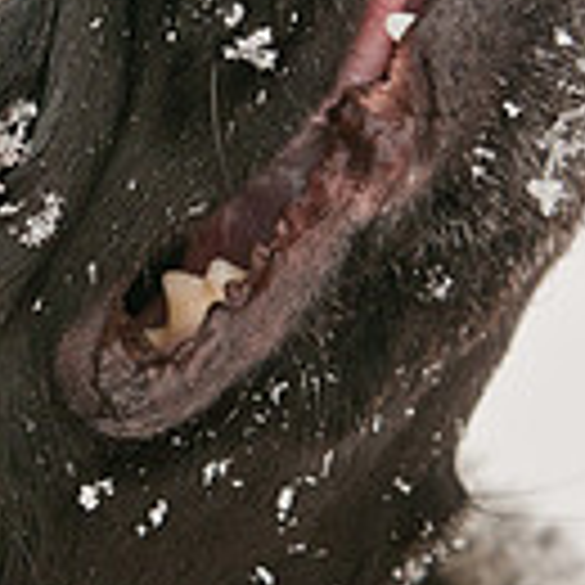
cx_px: 76
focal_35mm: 523
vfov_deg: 3.4
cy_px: 182
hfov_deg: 3.3
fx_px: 10000
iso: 200
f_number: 5.6
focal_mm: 92
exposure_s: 1/640
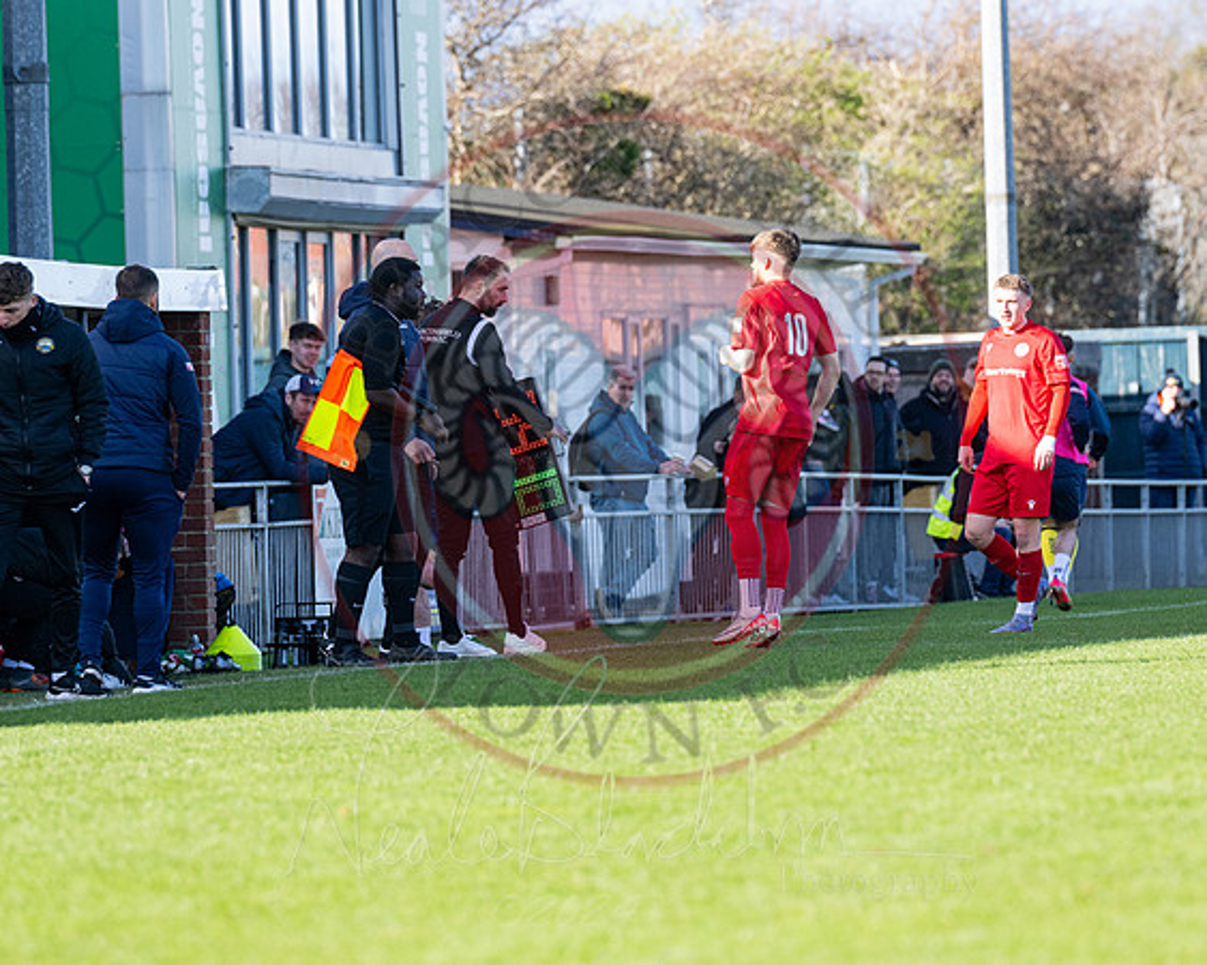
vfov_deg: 4.6
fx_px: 12070
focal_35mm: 338
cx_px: 604
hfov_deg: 5.7
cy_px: 482
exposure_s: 1/1600
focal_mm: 200
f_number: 4
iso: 400
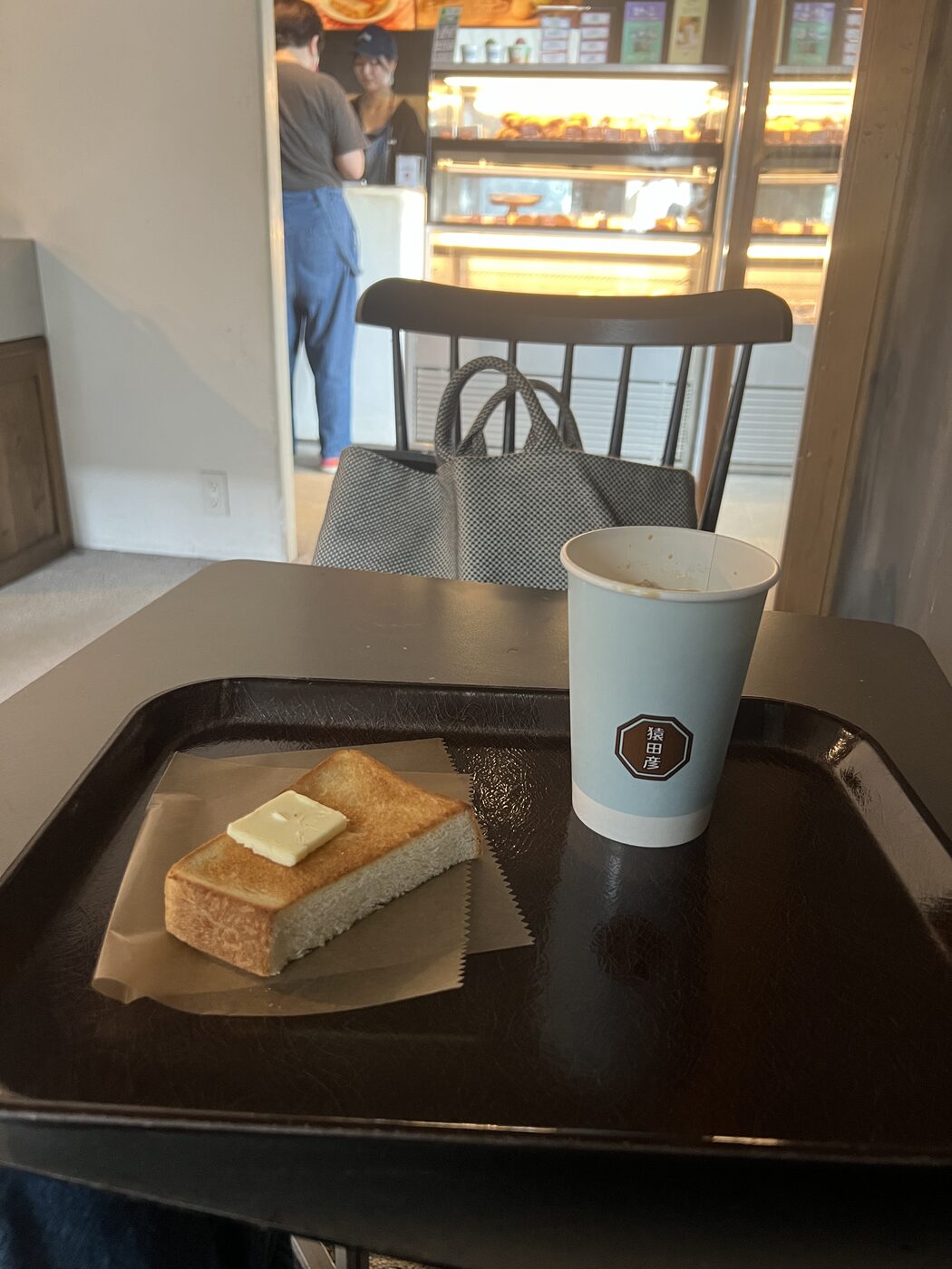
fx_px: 953
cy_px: 634
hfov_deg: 53.1
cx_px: 476
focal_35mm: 26
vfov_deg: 67.3
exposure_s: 1/60
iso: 320
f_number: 1.5
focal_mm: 5.7
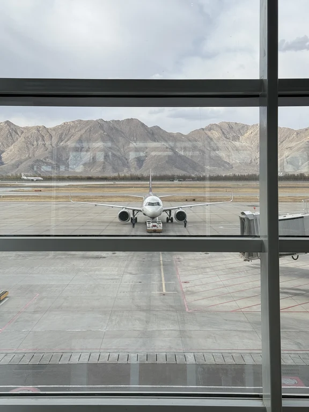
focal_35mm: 48
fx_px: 571
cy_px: 206
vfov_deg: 39.7
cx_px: 154
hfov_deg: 30.3
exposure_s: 1/1456
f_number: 1.78
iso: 100
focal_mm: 6.76
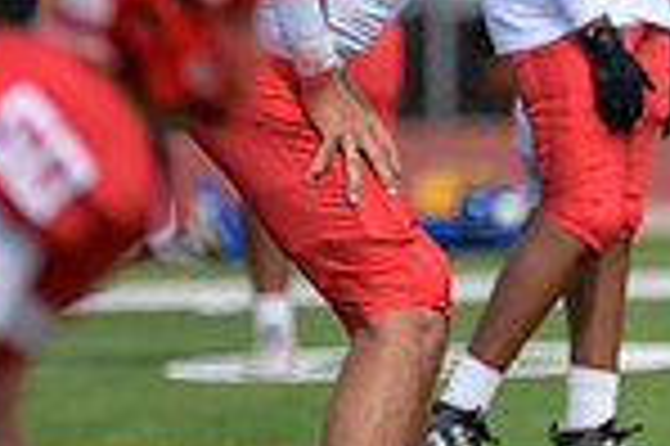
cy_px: 74
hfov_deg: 1.8
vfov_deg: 1.2
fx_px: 21769
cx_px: 697
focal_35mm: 1171
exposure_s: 1/3200
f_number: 2.8
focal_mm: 300
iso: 200
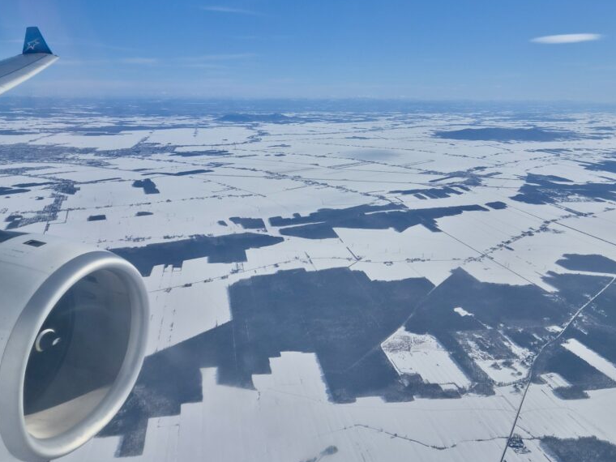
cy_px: 173
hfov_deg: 58.4
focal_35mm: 31
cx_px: 307
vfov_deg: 45.1
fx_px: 552
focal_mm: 5.4
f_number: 1.8
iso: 50
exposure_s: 1/7696
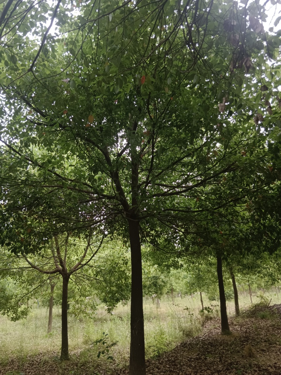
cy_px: 188
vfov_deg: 67.3
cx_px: 140
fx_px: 281
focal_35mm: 26
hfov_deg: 53.1
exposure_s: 1/100
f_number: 1.8
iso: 142
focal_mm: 3.96
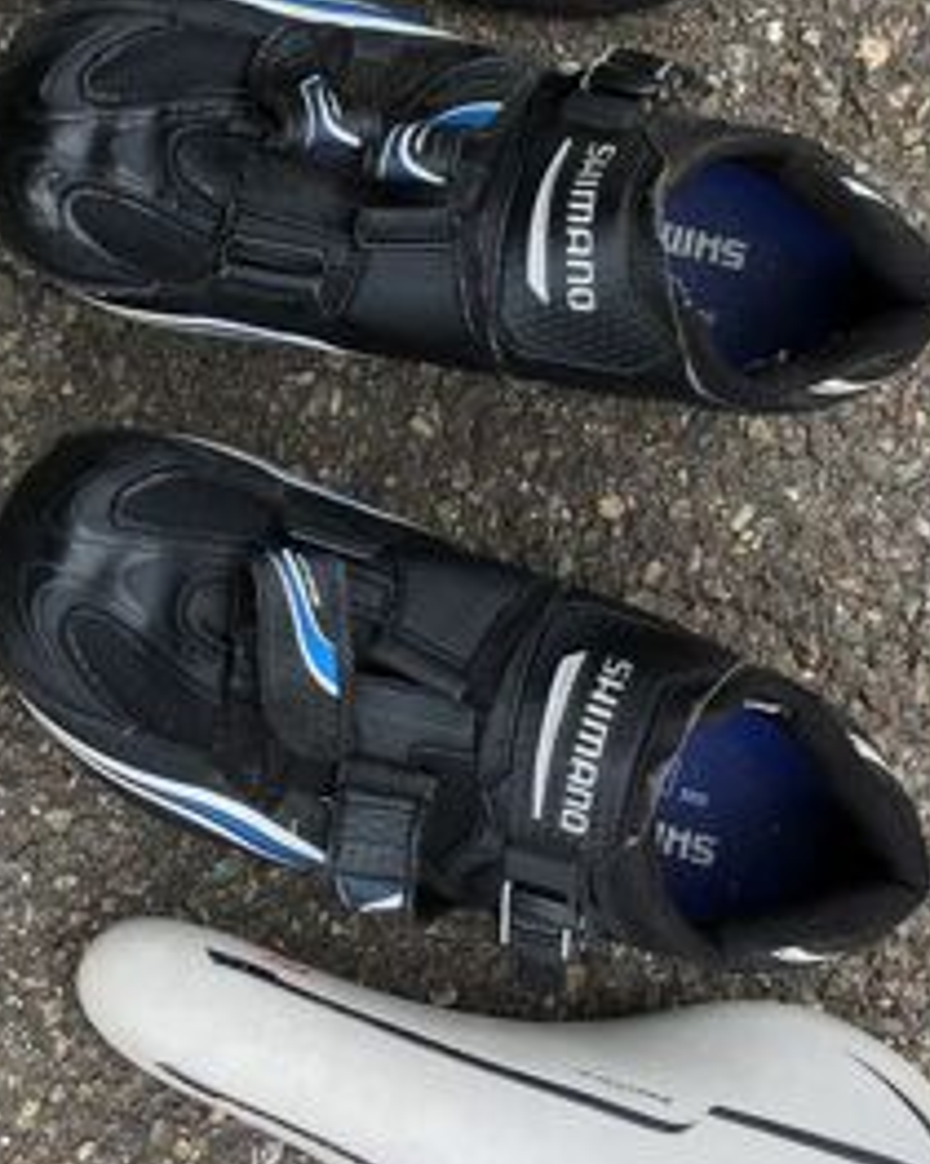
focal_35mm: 69
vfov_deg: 26.9
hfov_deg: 22.0
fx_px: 2377
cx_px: 283
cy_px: 208
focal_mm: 4.15
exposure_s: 1/189
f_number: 2.2
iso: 25
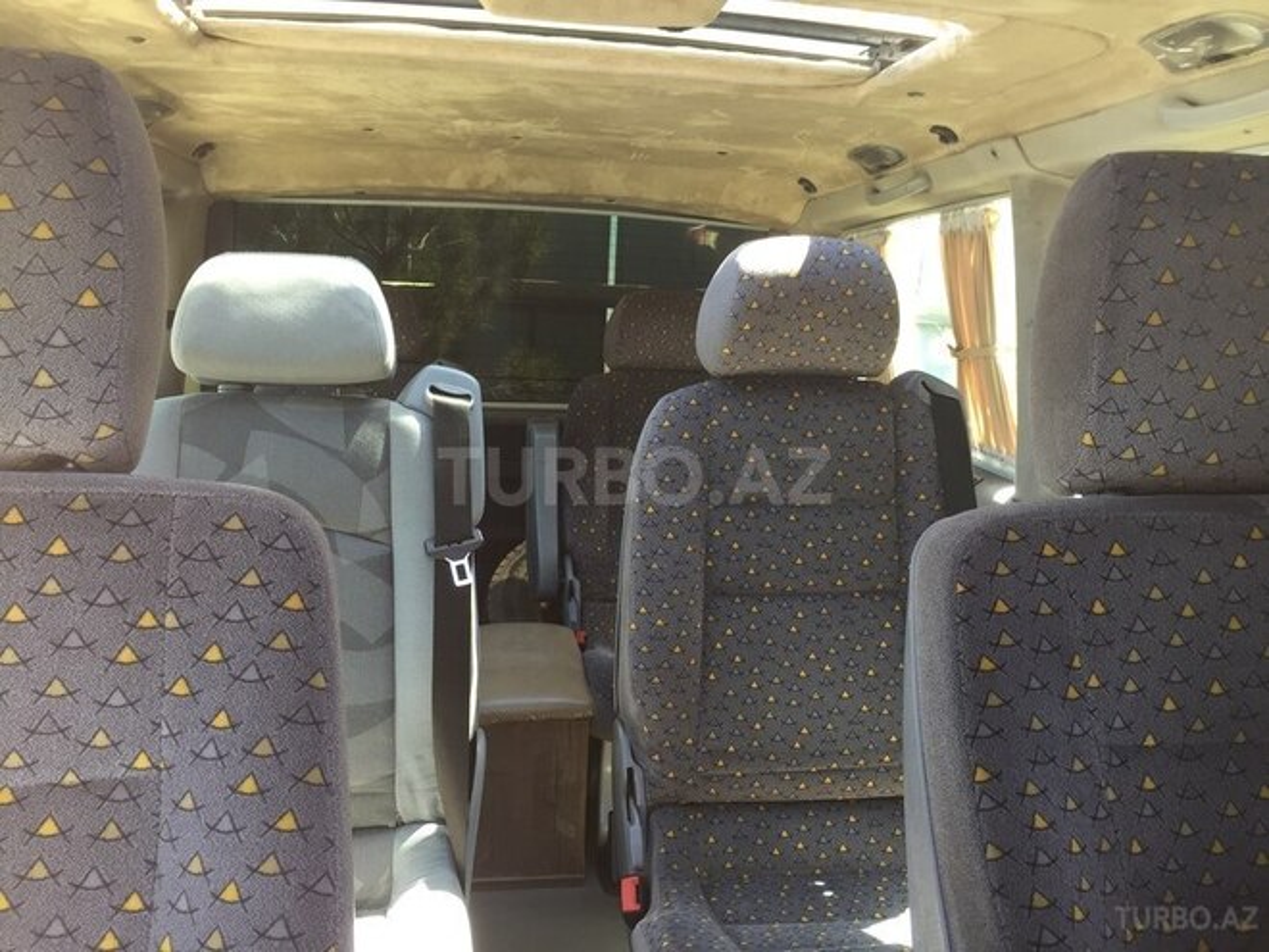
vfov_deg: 48.2
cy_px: 476
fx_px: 1063
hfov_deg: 61.7
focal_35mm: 29
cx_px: 634
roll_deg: -2.5
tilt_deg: -6.8
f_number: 2.2
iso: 40
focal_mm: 4.15
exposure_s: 1/50
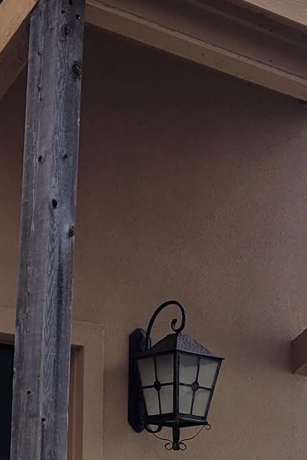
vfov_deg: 18.7
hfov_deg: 12.6
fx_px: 1381
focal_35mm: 108
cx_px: 229
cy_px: 399
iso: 40
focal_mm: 5.4
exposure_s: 1/1440
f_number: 1.8
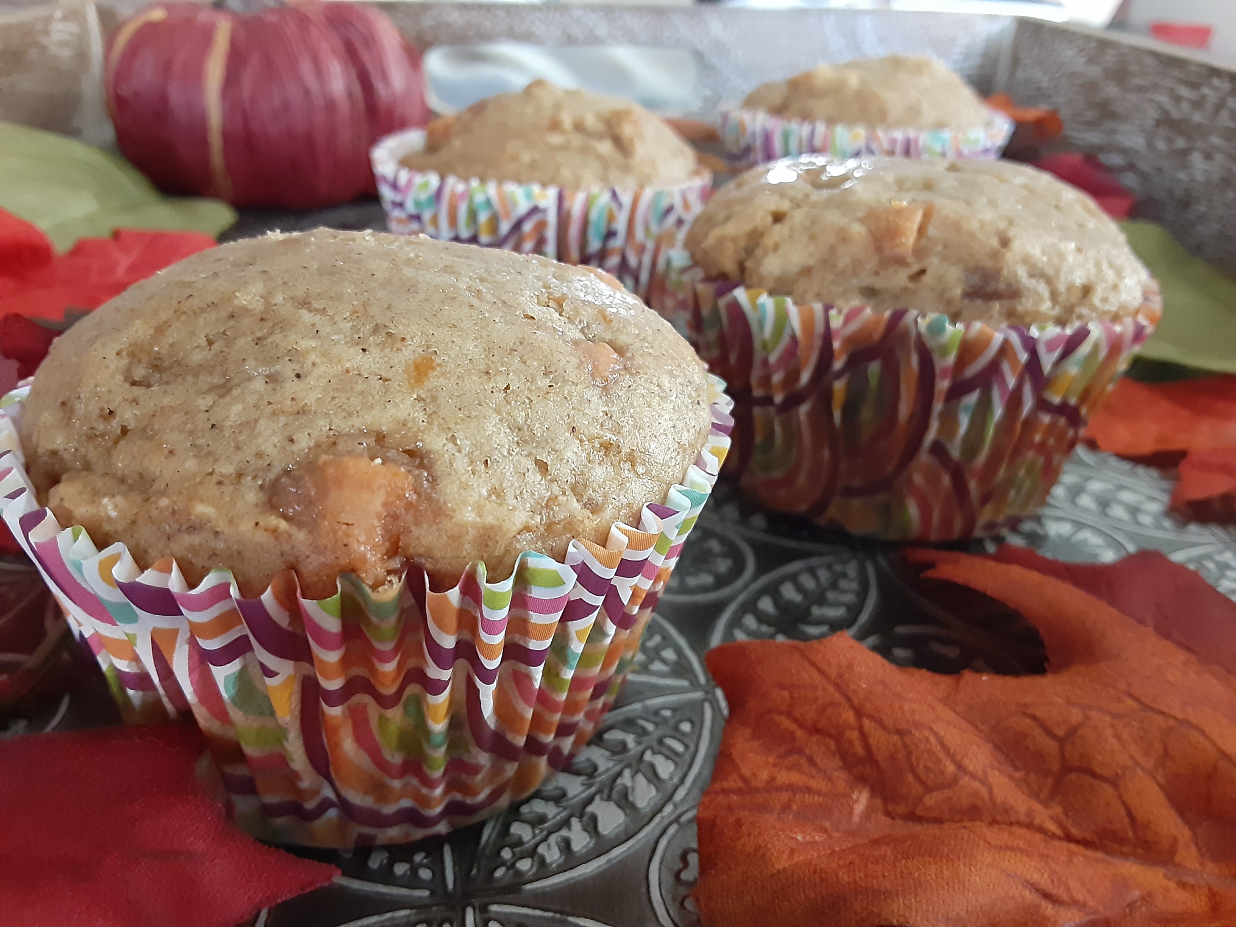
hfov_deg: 65.3
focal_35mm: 27
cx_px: 618
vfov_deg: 51.4
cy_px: 464
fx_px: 964
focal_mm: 2.91
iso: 400
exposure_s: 1/24
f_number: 1.9
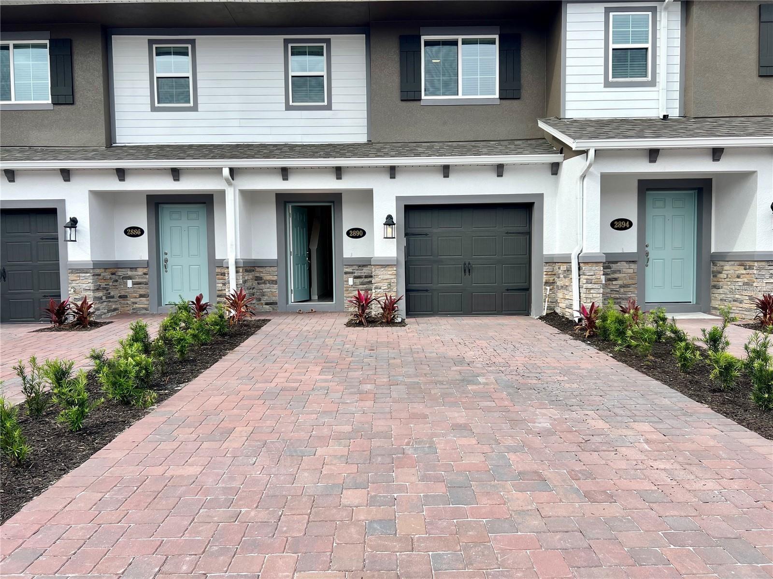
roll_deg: +0.7
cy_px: 290
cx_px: 386
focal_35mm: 26
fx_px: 581
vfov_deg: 53.1
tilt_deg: -2.8
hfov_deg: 67.3
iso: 50
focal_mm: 5.7
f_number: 1.5
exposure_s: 1/1972
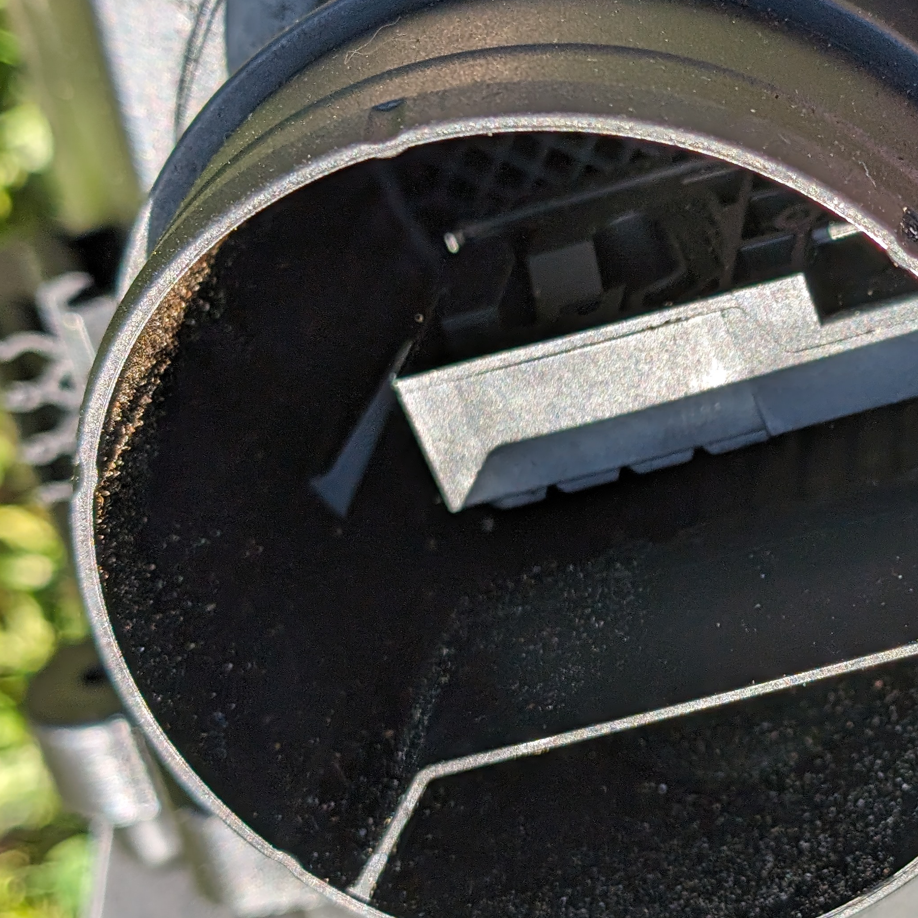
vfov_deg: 20.2
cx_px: 856
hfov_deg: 19.7
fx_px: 2580
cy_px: 401
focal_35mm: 86
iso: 19
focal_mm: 6.9
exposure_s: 1/406
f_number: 1.68
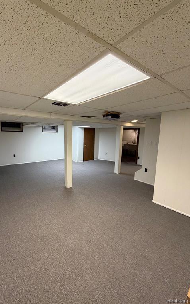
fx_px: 124
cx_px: 76
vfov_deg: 101.5
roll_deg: -0.7
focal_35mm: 15
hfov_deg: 74.0
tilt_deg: -7.3
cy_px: 151
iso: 250
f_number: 2.2
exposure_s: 1/60
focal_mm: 2.22
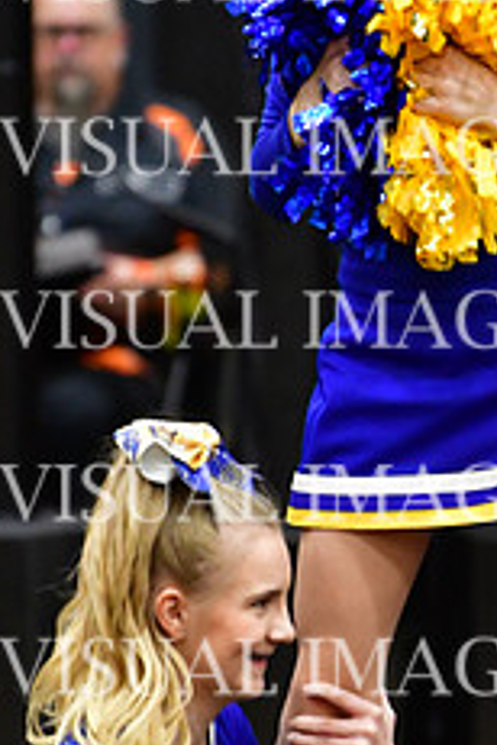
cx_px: 557
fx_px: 15571
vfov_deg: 2.7
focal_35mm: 752
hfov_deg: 1.8
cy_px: 406
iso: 5000
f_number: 3.2
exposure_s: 1/500
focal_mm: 200
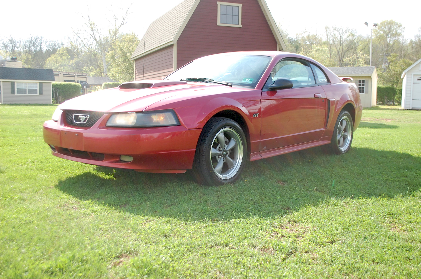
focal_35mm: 36
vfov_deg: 36.7
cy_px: 140
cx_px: 210
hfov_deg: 53.2
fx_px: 420
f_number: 4.5
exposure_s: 1/500
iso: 400
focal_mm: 24
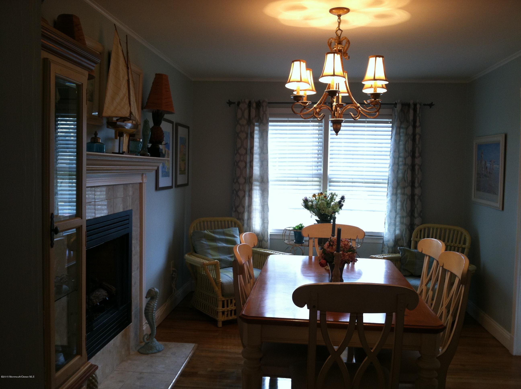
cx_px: 260
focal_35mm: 35
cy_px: 194
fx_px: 526
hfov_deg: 52.7
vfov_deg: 40.6
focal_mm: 3.85
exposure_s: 1/24
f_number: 2.8
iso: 100
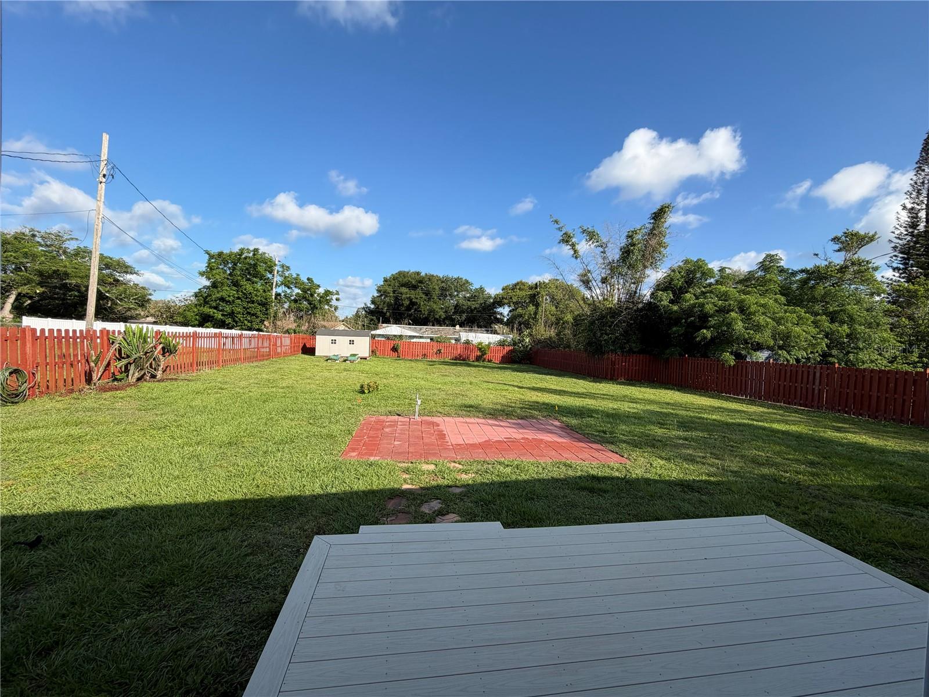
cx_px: 464
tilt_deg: -0.5
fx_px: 376
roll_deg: -1.8
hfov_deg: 102.1
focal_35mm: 14
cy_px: 348
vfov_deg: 85.7
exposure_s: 1/770
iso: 32
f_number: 2.2
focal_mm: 2.22
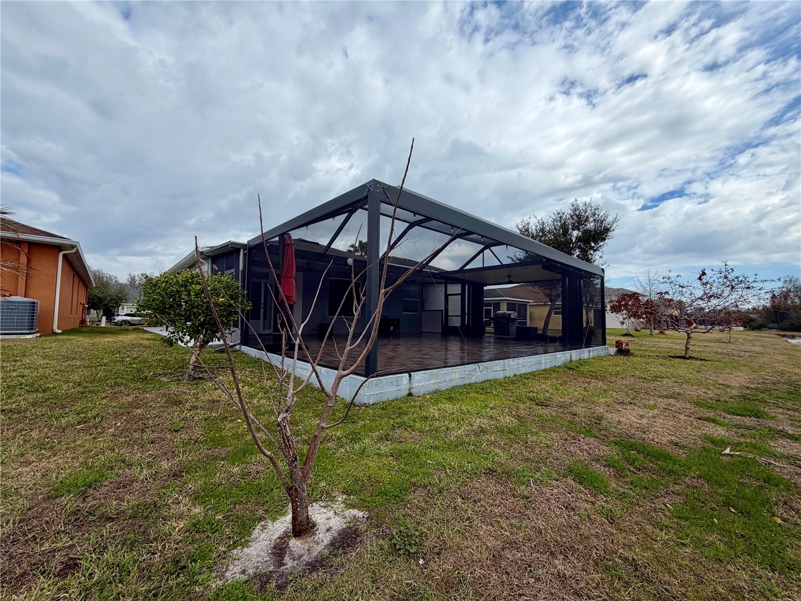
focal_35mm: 14
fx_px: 324
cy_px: 300
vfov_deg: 85.7
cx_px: 400
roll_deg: -0.4
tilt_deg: +3.1
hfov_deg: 102.1
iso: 20
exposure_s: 1/914
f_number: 2.2
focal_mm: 2.22
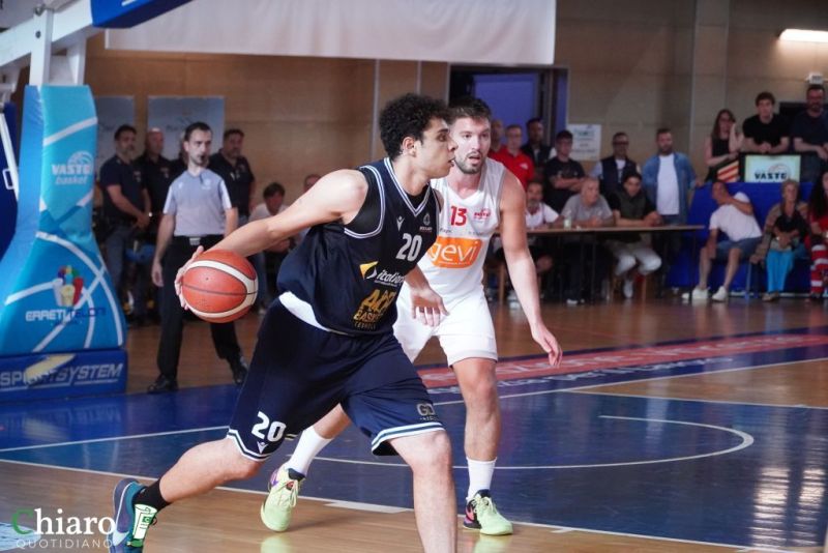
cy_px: 276
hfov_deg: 20.0
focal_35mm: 102
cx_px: 414
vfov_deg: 13.4
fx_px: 2347
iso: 5000
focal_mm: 68
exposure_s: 1/800
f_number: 4
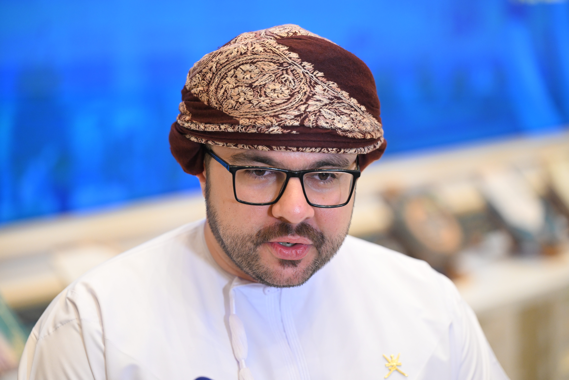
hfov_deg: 18.6
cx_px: 284
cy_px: 190
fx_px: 1738
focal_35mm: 110
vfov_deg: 12.5
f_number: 2.8
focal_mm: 110
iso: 2000
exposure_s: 1/640
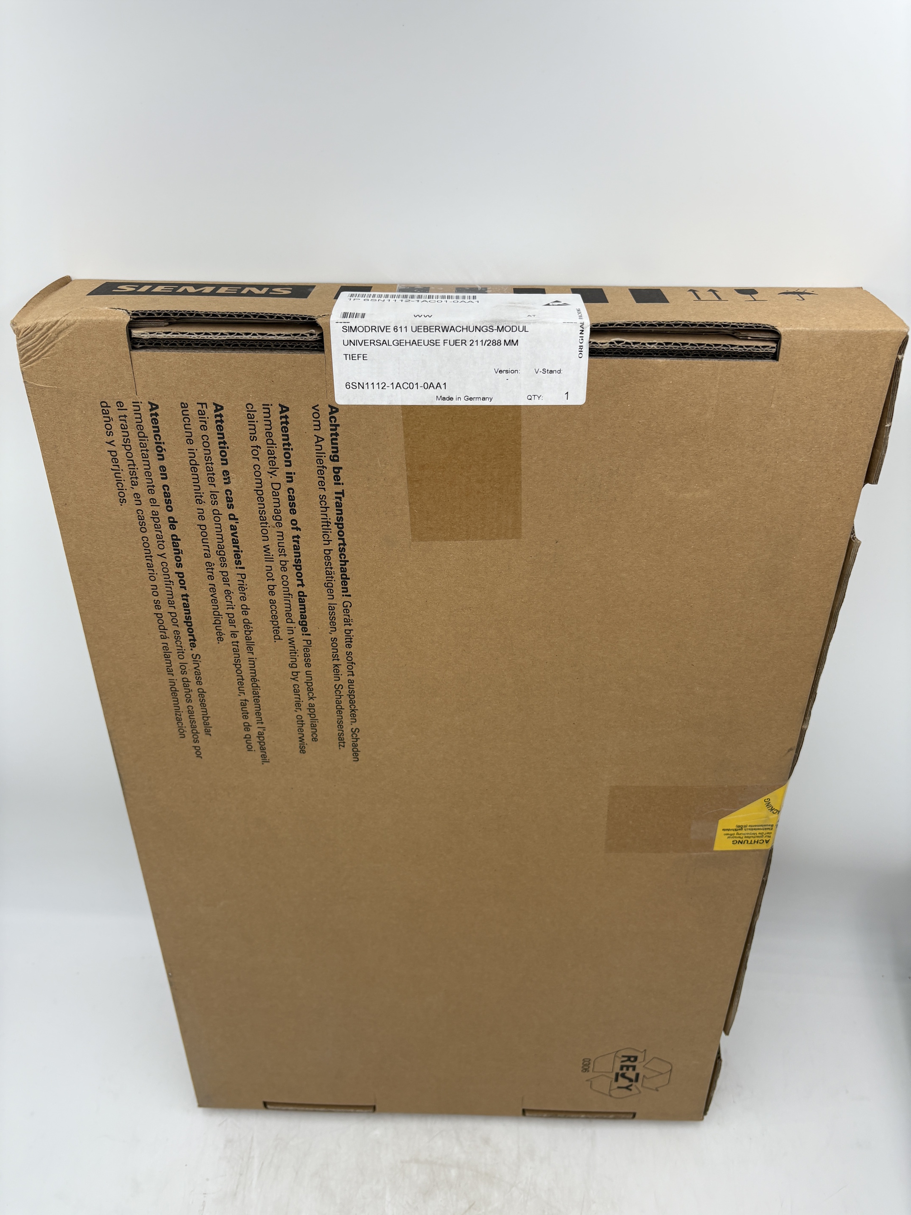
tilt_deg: -41.9
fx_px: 912
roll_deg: -0.2
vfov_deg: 67.3
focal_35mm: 26
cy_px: 608
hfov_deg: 53.1
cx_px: 456
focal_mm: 5.96
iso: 50
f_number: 1.6
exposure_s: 1/388
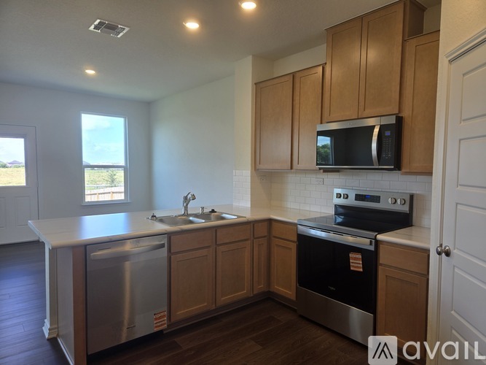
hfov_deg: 73.9
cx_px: 243
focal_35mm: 23
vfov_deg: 58.9
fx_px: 323
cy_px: 182
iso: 32
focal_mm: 5.4
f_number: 1.8
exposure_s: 1/120
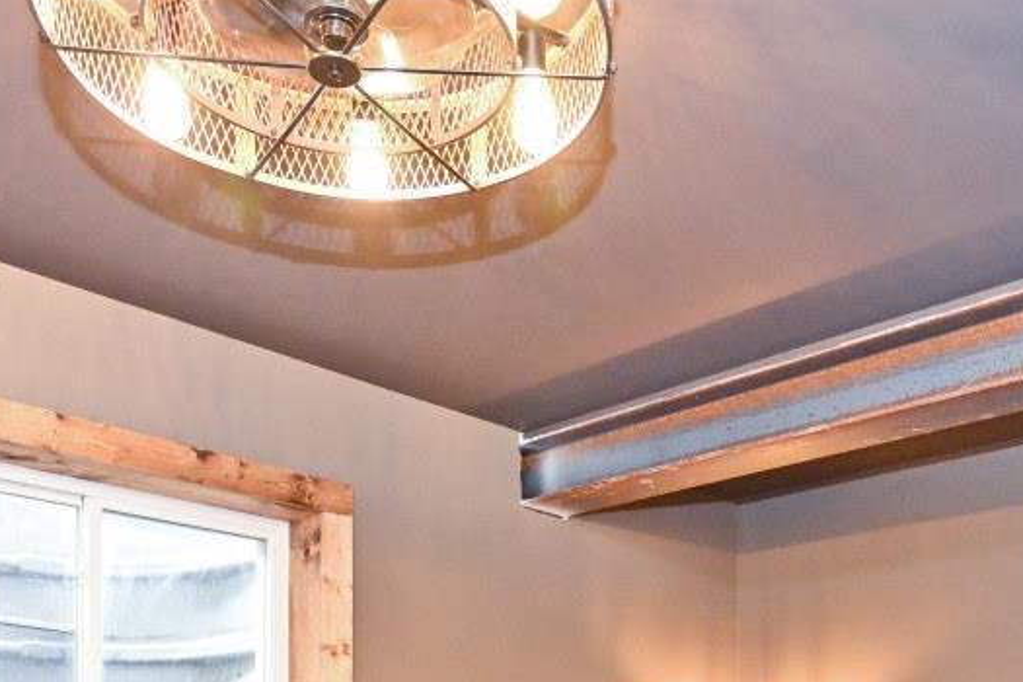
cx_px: 598
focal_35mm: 40
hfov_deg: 48.3
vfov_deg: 29.2
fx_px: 1137
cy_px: 801
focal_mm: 14
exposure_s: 1/60
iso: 1600
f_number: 4
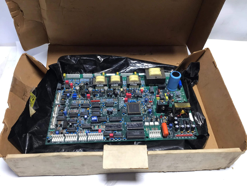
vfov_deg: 45.4
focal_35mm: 31
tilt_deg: -49.8
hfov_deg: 58.4
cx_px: 124
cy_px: 93
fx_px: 221
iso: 32
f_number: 2.4
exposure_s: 1/60
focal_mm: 3.3
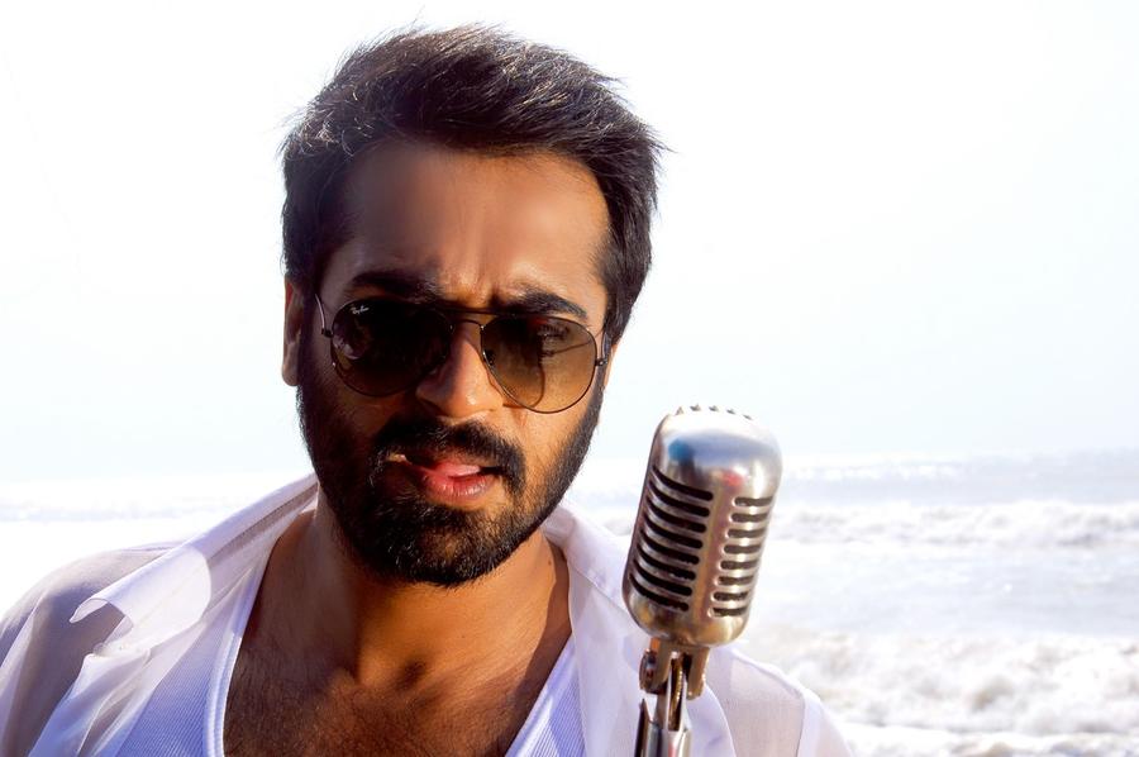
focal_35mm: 72
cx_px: 570
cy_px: 378
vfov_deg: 18.9
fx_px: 2275
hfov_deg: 28.1
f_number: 11
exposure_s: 1/250
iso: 100
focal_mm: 48
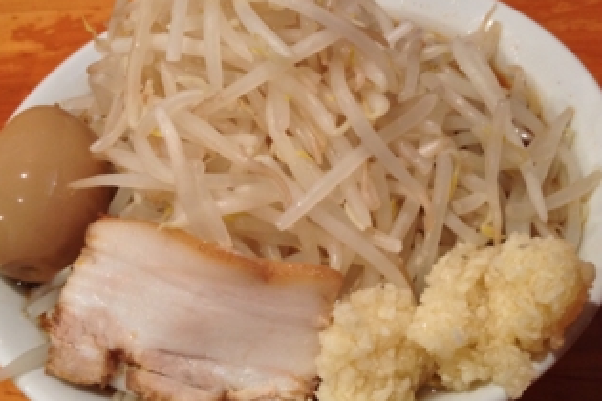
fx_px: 869
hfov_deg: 38.2
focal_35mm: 52
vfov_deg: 26.0
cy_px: 176
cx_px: 290
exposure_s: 1/20
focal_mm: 4.28
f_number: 2.4
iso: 160
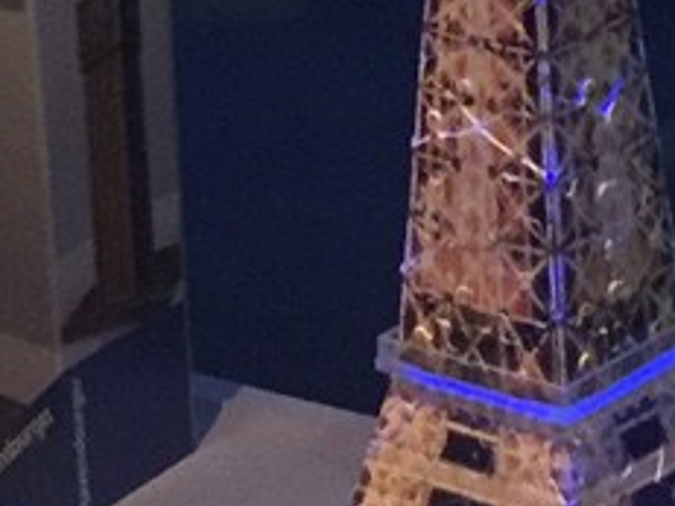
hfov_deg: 9.6
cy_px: 278
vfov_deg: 7.2
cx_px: 468
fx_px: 3995
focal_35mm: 205
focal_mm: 4.15
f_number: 2.2
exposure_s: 1/25
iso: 320
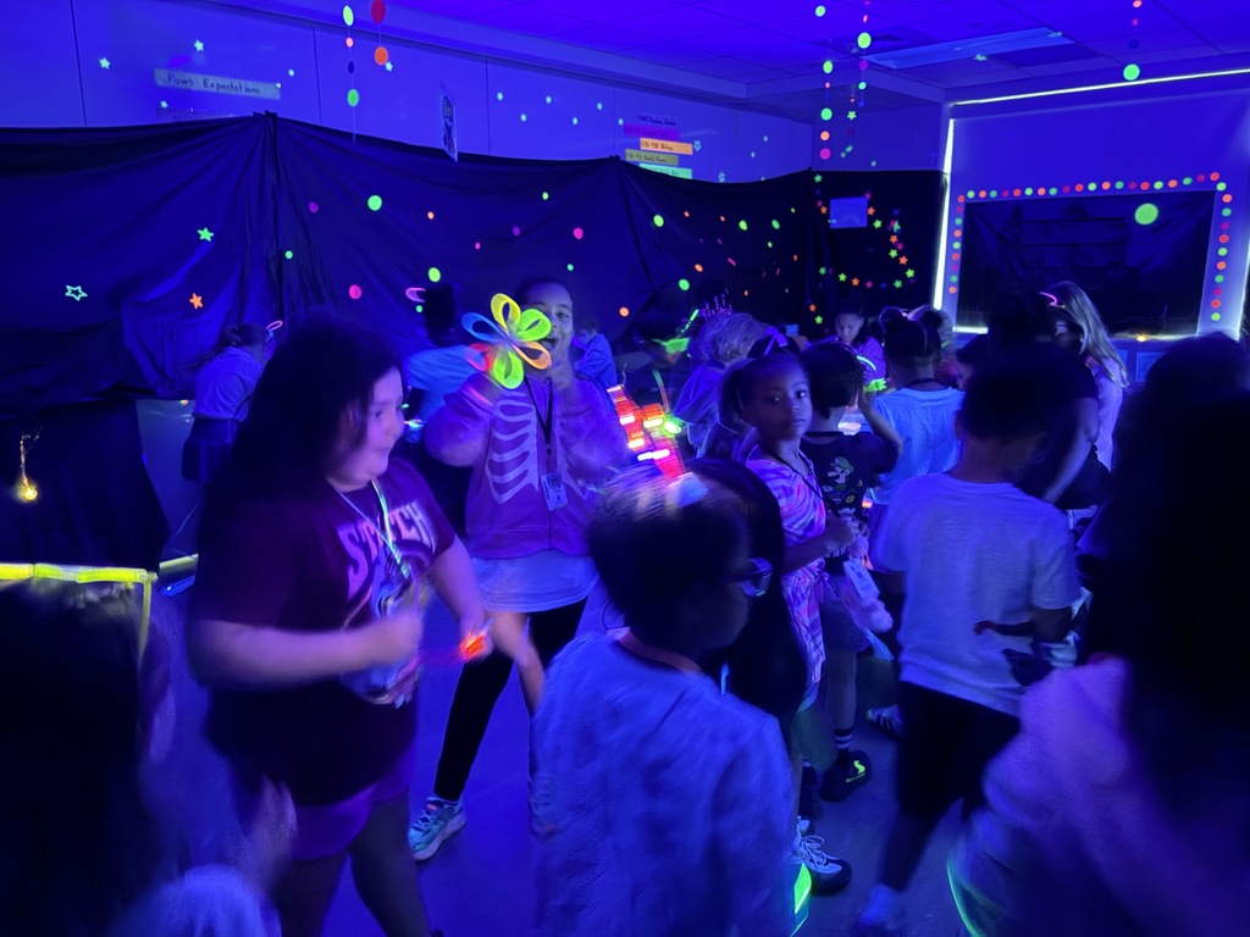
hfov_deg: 67.3
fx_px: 939
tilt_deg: -14.1
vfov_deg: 53.1
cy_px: 468
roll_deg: +0.9
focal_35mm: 26
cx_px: 625
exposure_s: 1/15
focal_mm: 5.96
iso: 2000
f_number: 1.6
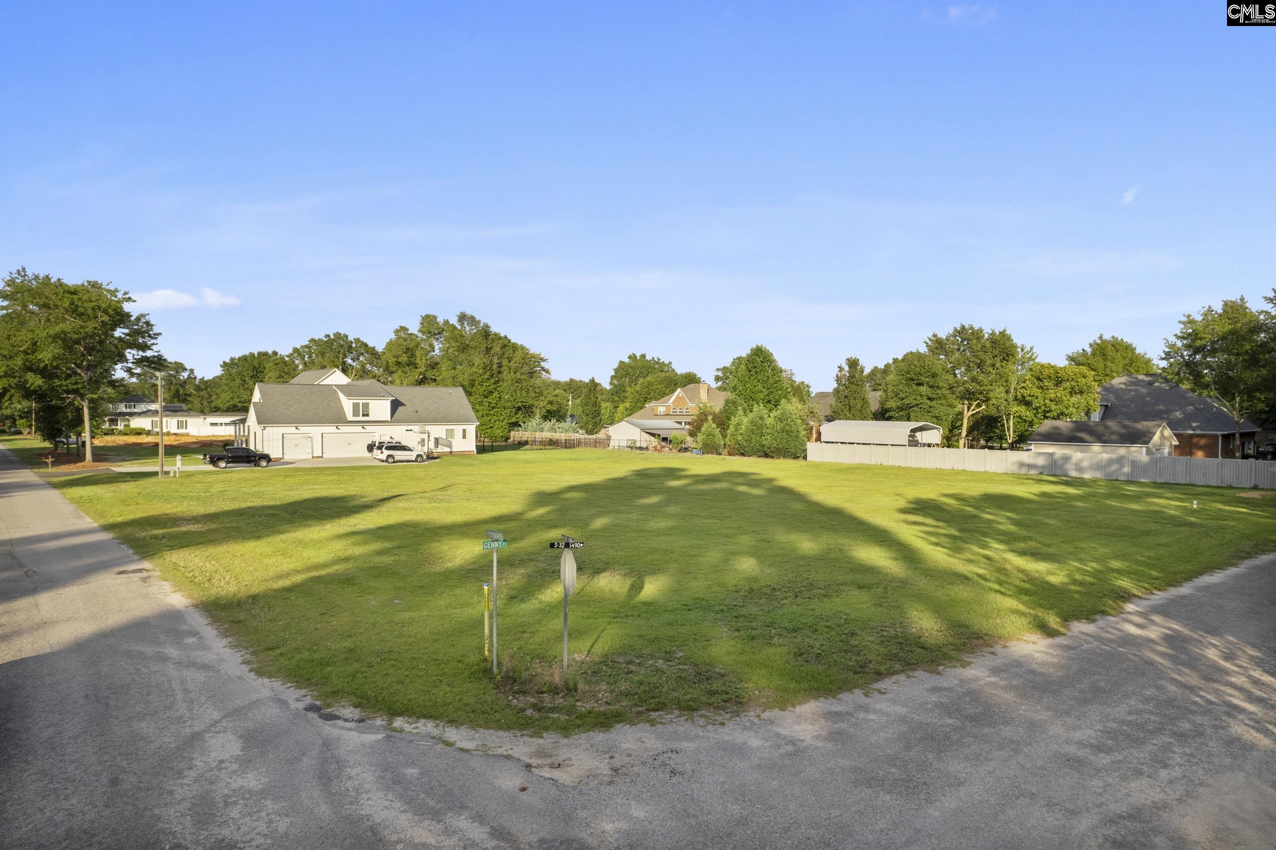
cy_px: 425
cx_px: 638
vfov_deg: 57.2
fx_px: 779
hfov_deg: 78.6
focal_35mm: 22
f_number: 2.8
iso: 100
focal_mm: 8.38
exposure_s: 1/1000
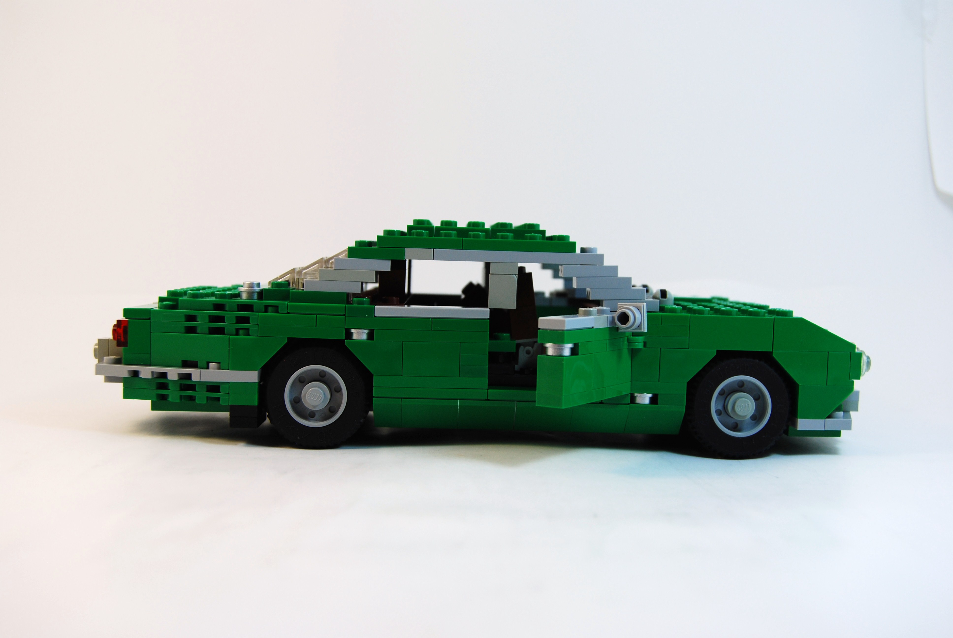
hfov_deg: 46.3
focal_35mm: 42
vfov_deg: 32.0
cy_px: 319
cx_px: 476
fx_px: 1113
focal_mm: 28
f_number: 5.6
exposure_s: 1/125
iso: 180
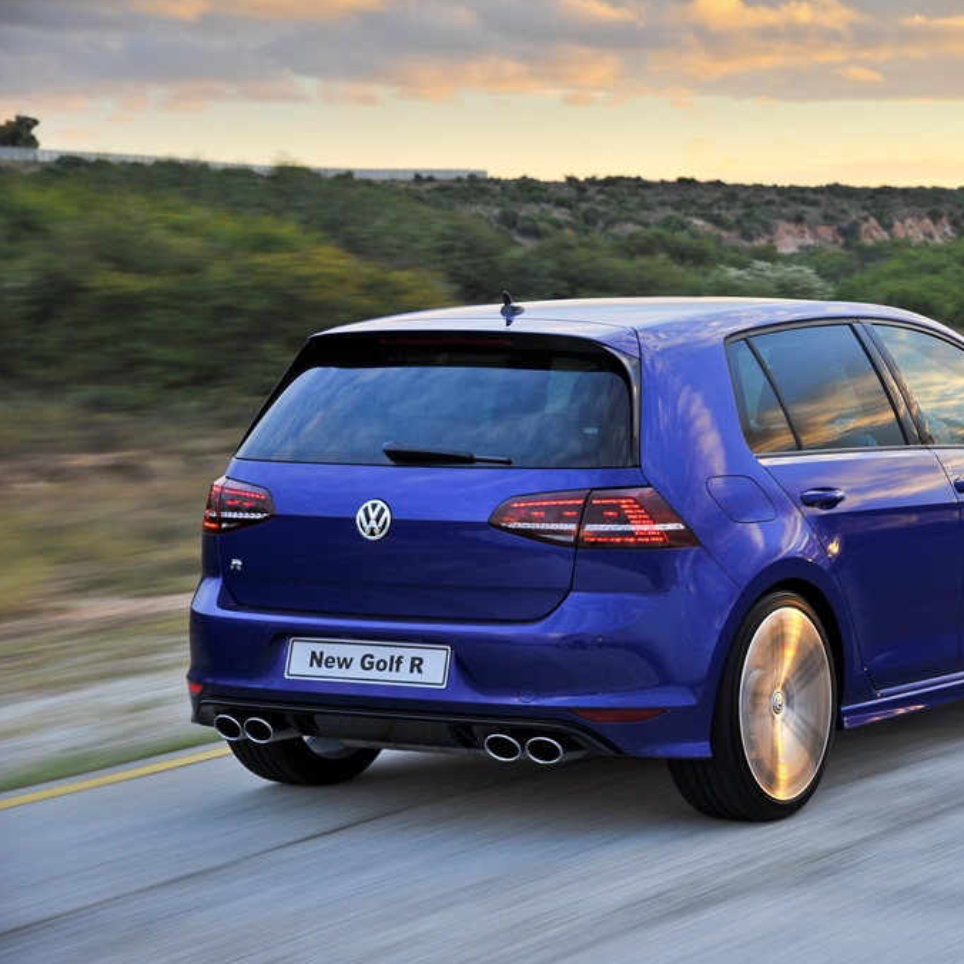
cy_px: 481
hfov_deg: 19.2
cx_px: 727
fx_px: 2836
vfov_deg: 19.3
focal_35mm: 90
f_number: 6.3
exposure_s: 1/30
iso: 320
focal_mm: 70
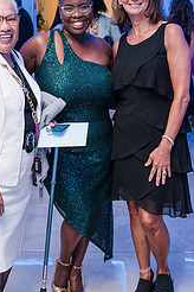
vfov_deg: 31.4
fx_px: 517
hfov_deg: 21.2
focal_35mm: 64
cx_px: 71
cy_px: 125
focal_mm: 35
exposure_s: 1/250
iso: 4000
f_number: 4
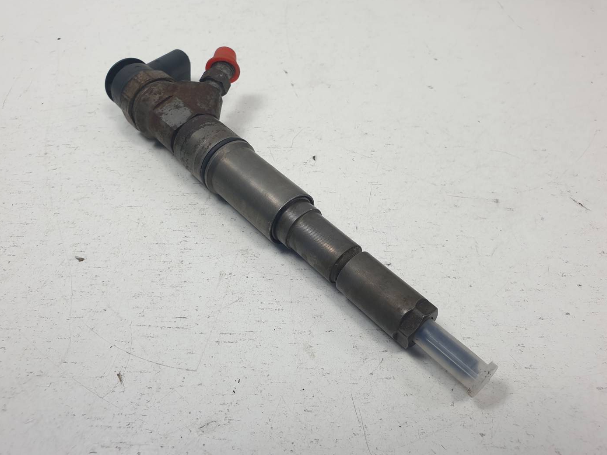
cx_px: 296
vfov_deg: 51.3
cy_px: 220
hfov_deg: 65.3
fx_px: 473
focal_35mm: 27
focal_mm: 4.3
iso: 50
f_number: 2.4
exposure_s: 1/261
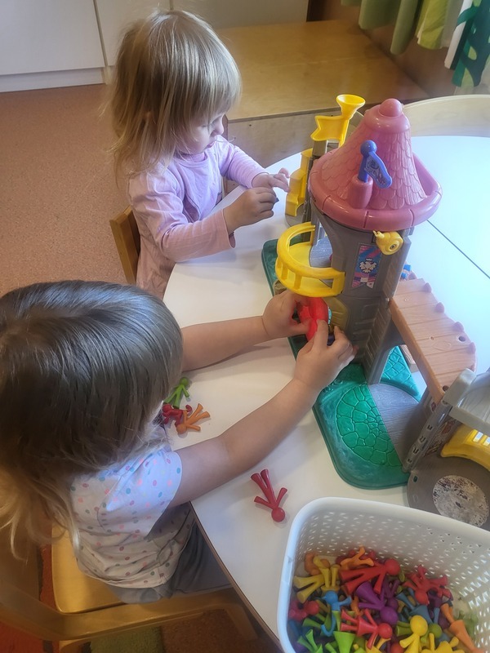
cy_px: 326
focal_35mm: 26
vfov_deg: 67.3
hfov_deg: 53.1
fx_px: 491
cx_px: 245
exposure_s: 1/100
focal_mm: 4.25
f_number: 1.8
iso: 125
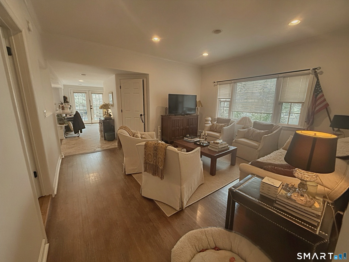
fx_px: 141
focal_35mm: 14
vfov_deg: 85.7
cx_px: 174
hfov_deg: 102.1
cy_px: 131
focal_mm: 2.22
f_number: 2.2
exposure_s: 1/120
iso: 400
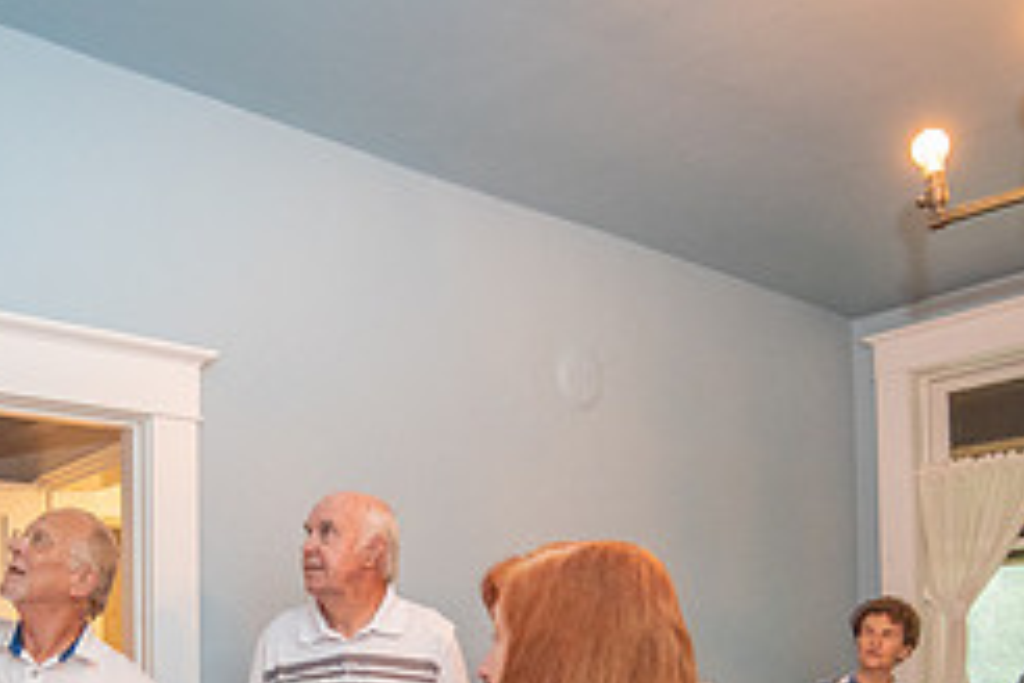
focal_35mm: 36
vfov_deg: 34.6
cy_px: 630
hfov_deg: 52.3
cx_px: 354
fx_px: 1024
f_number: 2.8
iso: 1250
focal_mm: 14
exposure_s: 1/250
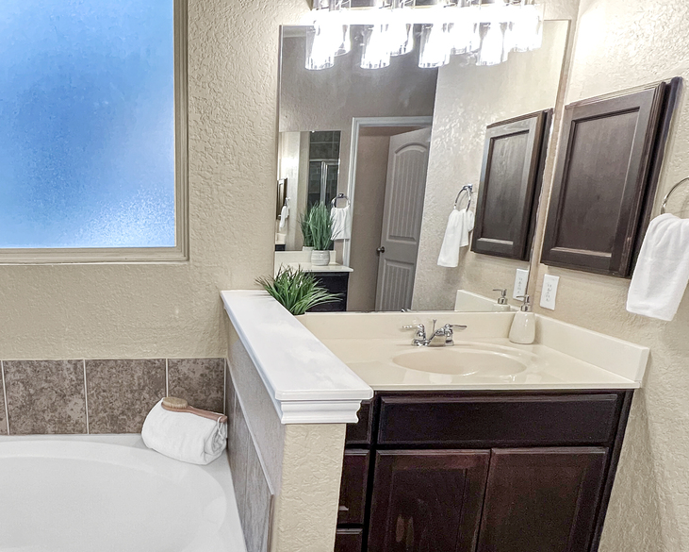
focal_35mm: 25
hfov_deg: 64.1
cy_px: 349
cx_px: 173
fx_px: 510
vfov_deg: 56.0
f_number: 1.8
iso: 250
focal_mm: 1.57
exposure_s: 1/60
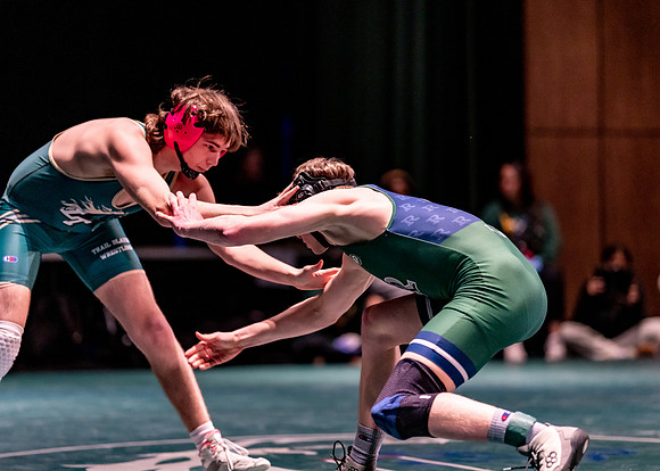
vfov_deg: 10.2
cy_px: 236
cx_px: 330
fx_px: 2651
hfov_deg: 14.2
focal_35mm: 141
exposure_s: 1/800
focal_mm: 135
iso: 2000
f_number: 1.8
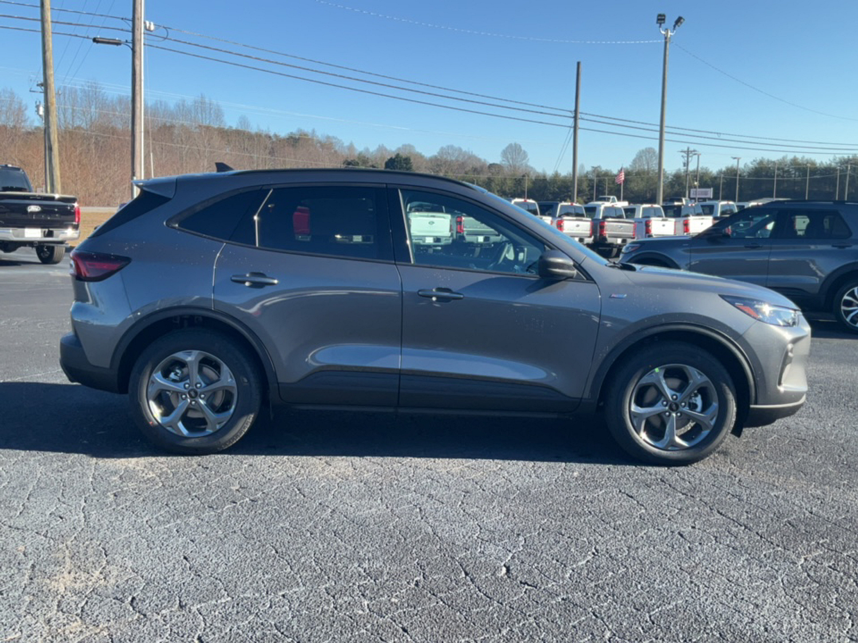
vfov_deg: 46.8
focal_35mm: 30
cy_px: 322
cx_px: 429
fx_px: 744
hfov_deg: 60.0
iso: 25
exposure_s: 1/666
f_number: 1.8
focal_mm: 3
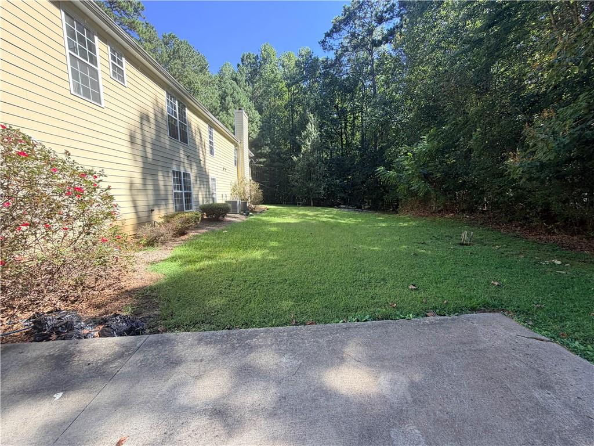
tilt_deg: -7.6
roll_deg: +0.9
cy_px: 223
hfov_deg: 102.1
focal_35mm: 14
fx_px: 240
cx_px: 297
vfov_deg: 85.7
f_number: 2.2
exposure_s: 1/313
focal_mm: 2.22
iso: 50
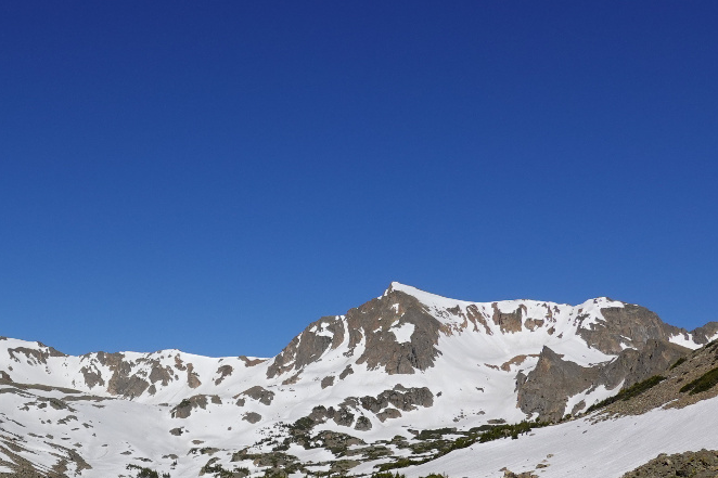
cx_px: 80
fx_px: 1156
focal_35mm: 58
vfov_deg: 22.9
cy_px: 411
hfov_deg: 32.8
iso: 100
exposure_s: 1/1000
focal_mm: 9
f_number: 5.6
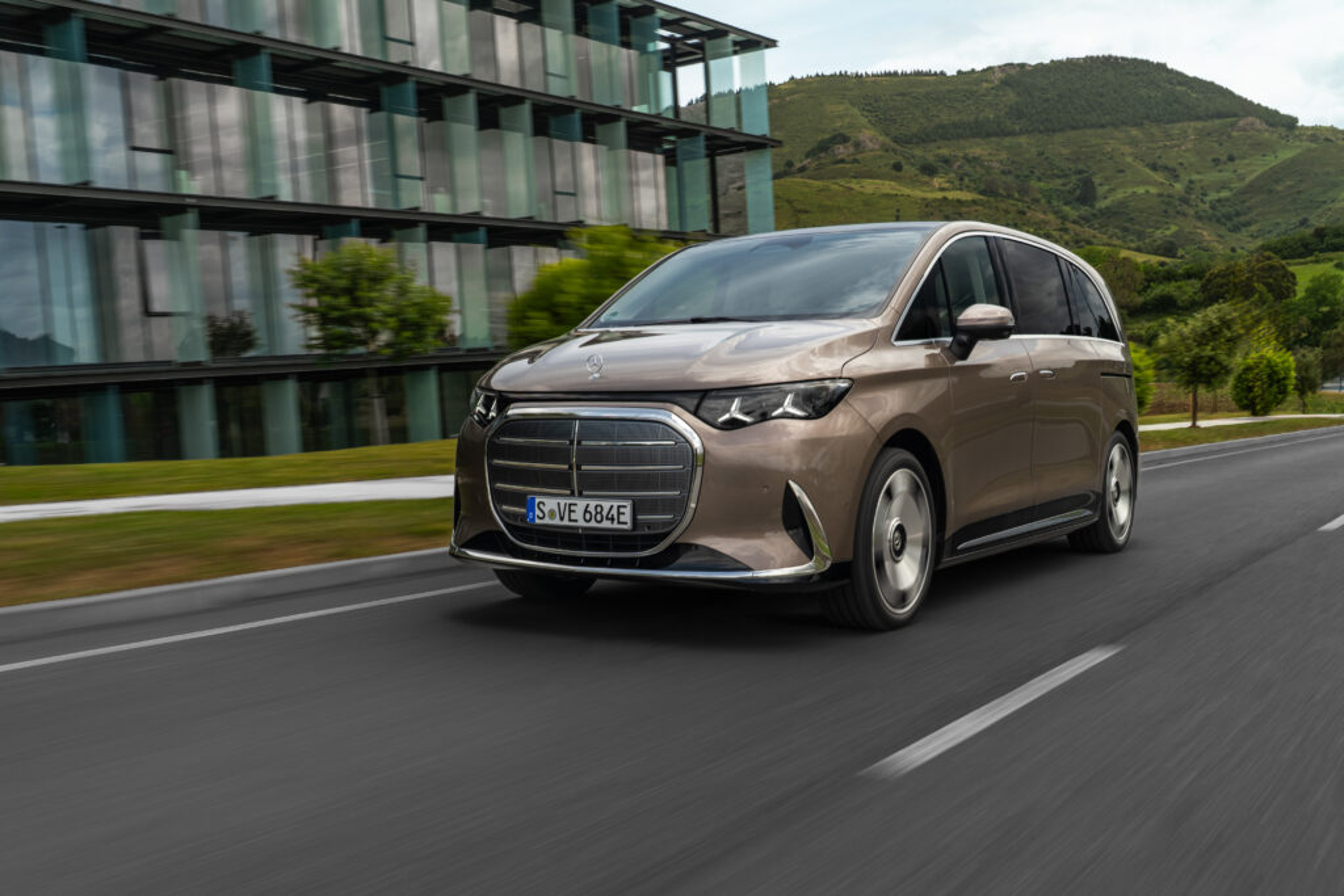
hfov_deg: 57.2
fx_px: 1232
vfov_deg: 40.0
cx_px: 672
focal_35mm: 33
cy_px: 448
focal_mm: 33
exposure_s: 1/25
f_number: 9
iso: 100
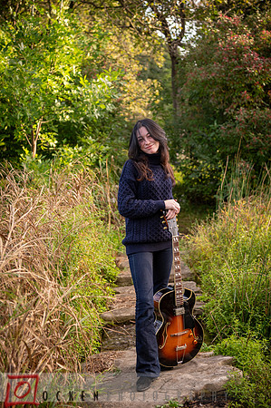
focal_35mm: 66
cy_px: 204
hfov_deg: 20.6
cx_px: 136
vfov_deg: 30.5
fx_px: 747
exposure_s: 1/500
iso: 800
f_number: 4
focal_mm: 66
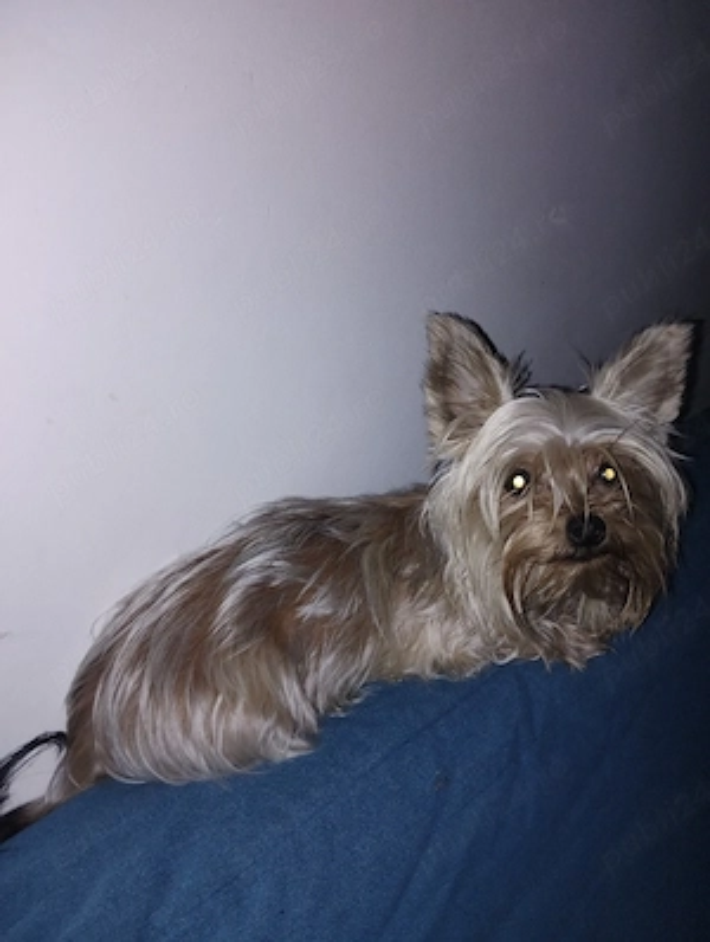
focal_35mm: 28
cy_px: 471
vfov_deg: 63.4
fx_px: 763
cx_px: 355
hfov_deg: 49.9
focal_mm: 4.27
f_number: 1.8
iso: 300
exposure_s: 1/50
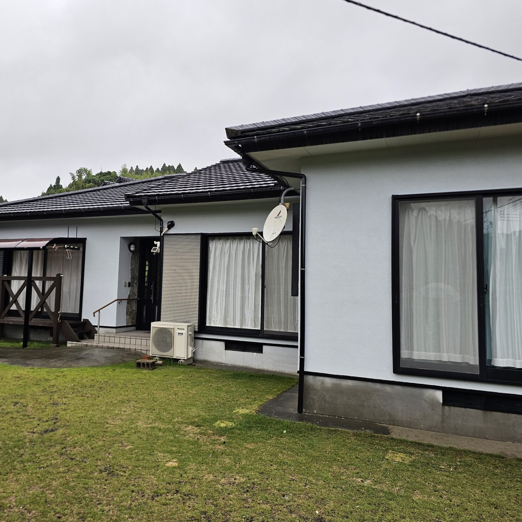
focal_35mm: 28
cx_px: 194
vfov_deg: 57.3
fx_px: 478
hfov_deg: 56.6
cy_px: 255
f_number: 1.7
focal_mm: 6.3
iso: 32
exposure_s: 1/180
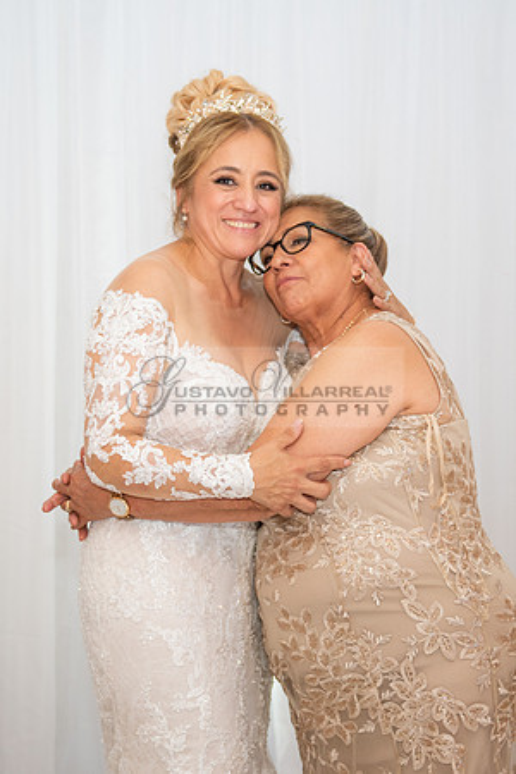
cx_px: 228
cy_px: 374
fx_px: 1752
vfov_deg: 24.9
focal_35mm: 82
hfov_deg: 16.7
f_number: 2.8
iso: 640
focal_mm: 45
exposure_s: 1/125
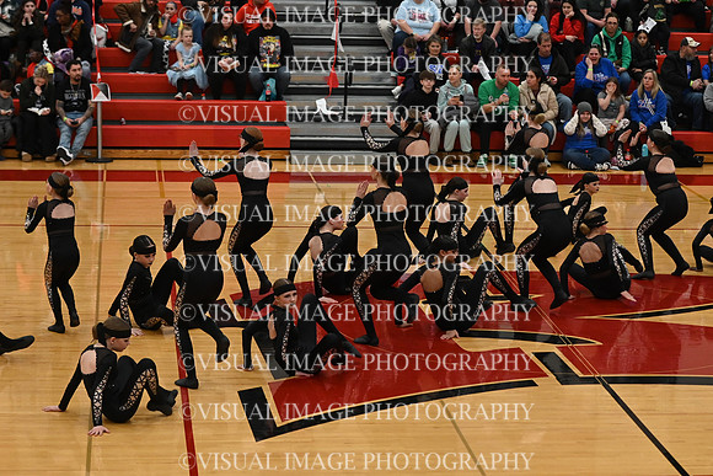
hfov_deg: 19.5
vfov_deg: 13.0
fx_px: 2080
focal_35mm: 105
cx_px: 356
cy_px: 238
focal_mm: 70
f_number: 4
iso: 3200
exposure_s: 1/400
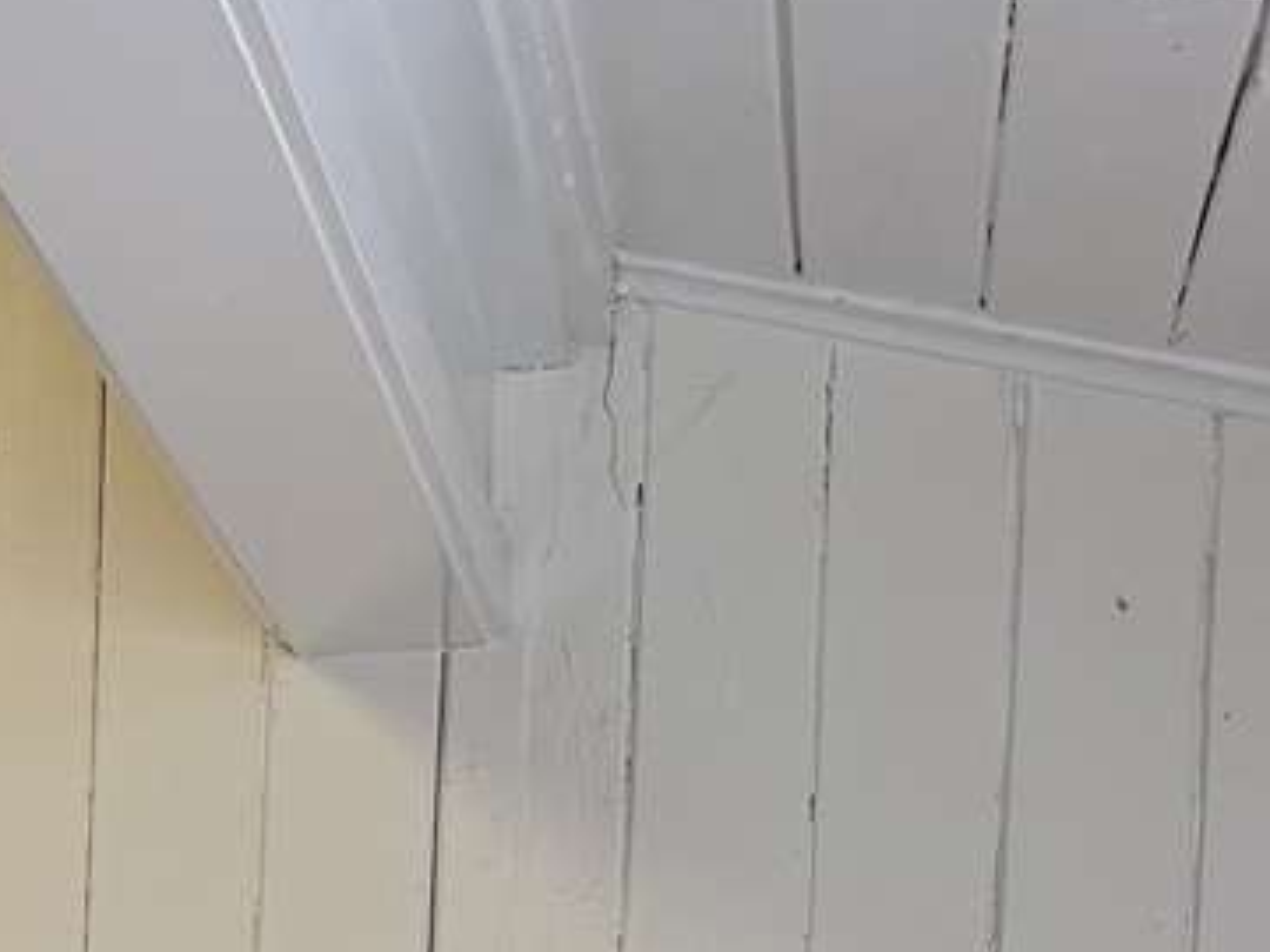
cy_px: 2063
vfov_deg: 10.4
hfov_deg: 14.3
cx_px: -695
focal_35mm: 128
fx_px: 4696
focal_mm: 6.76
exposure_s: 1/100
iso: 160
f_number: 1.78
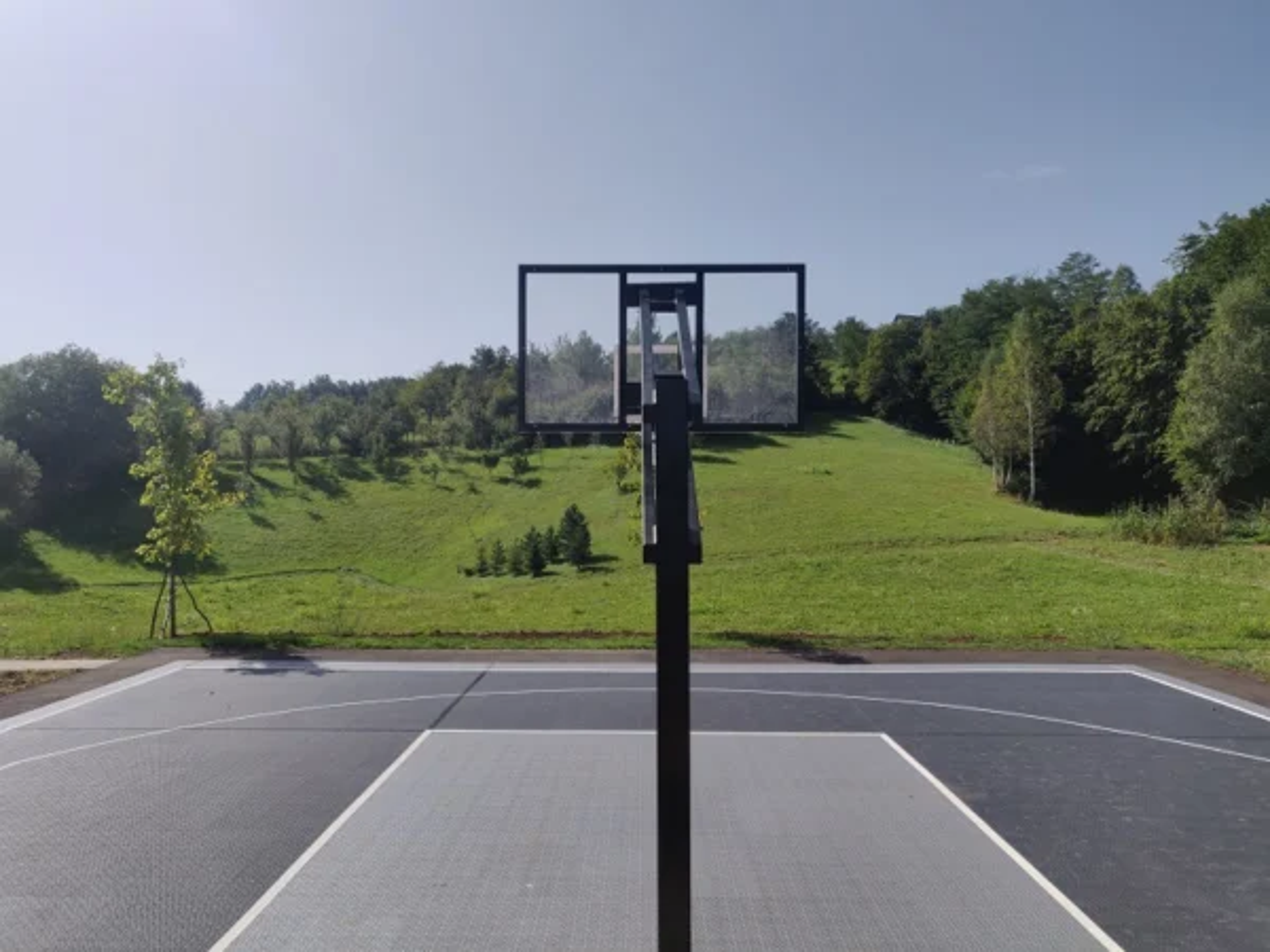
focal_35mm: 25
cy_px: 476
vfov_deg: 54.9
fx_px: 917
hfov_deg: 69.4
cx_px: 635
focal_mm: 4.25
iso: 100
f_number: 1.7
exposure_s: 1/2749
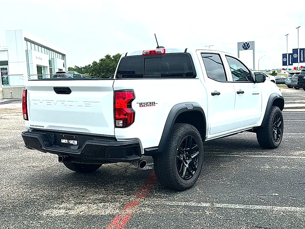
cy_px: 114
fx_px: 308
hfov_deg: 52.6
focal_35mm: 35
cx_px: 152
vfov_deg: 40.7
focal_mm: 6.86
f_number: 1.78
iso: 80
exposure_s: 1/5051
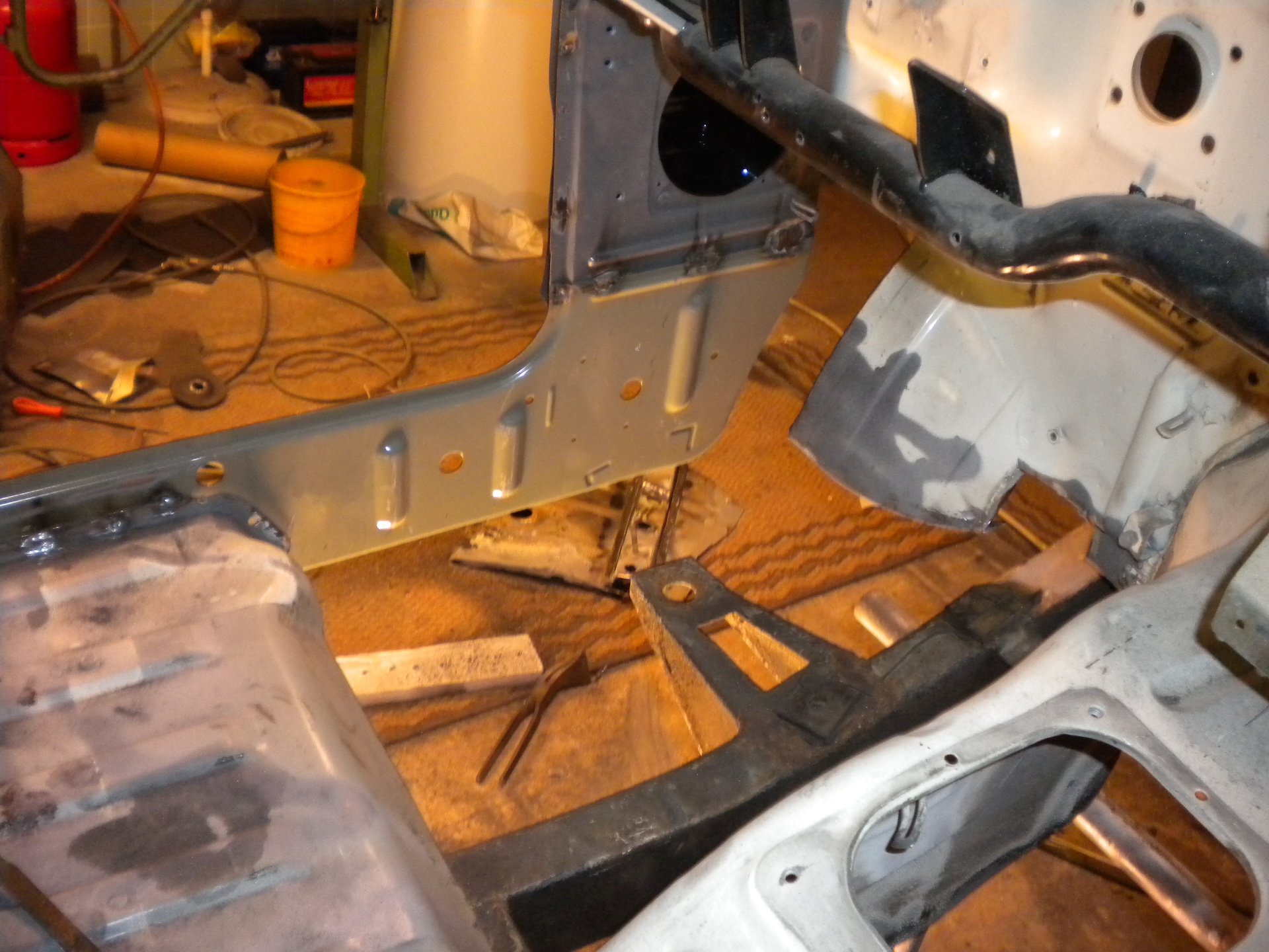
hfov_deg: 52.6
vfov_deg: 40.7
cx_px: 634
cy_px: 476
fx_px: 1283
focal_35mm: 35
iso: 400
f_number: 3.1
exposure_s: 1/30
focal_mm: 6.3
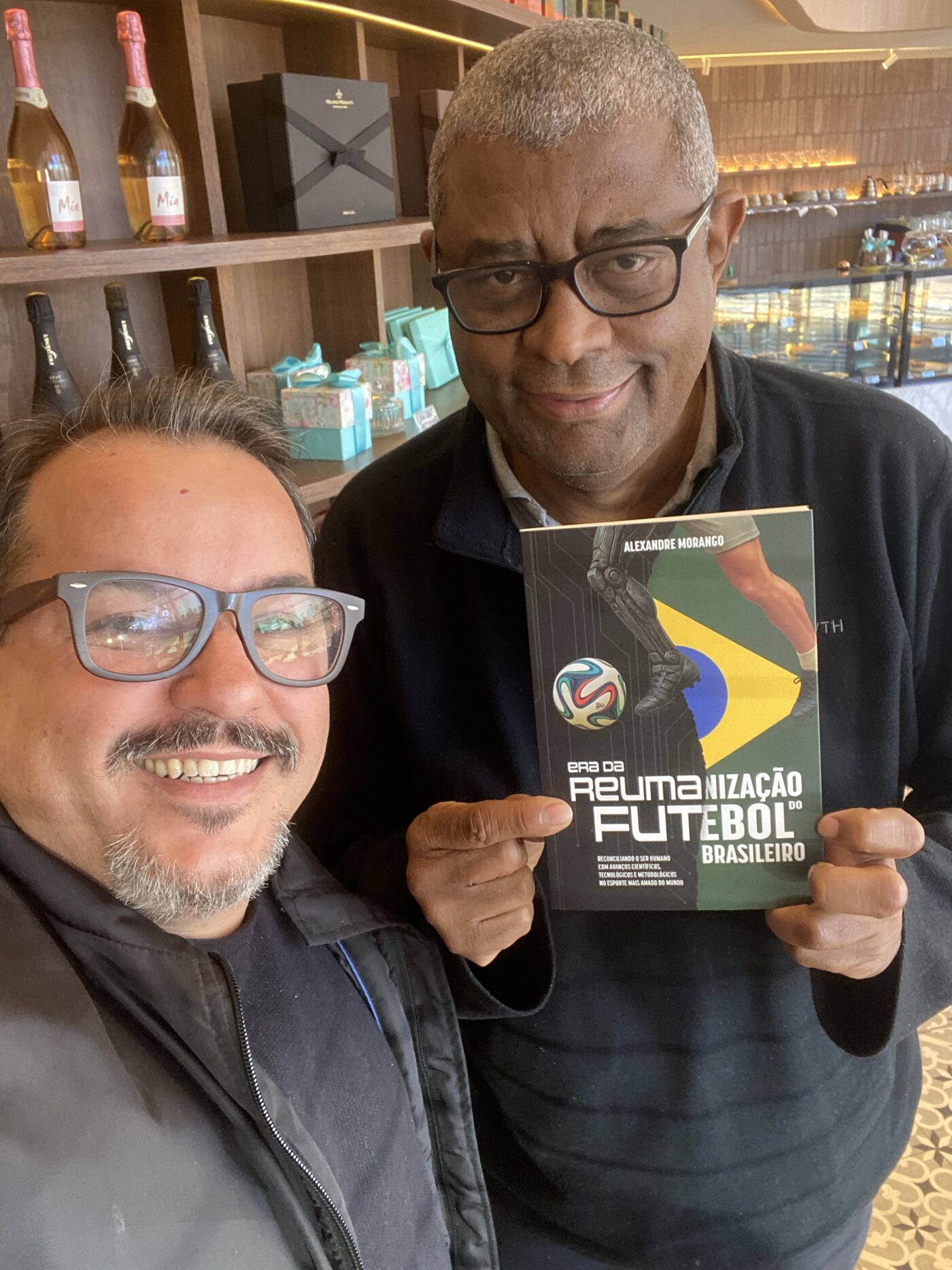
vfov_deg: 60.0
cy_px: 635
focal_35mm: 30
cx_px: 476
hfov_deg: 46.8
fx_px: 1100
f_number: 2.2
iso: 160
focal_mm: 2.71
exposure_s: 1/60
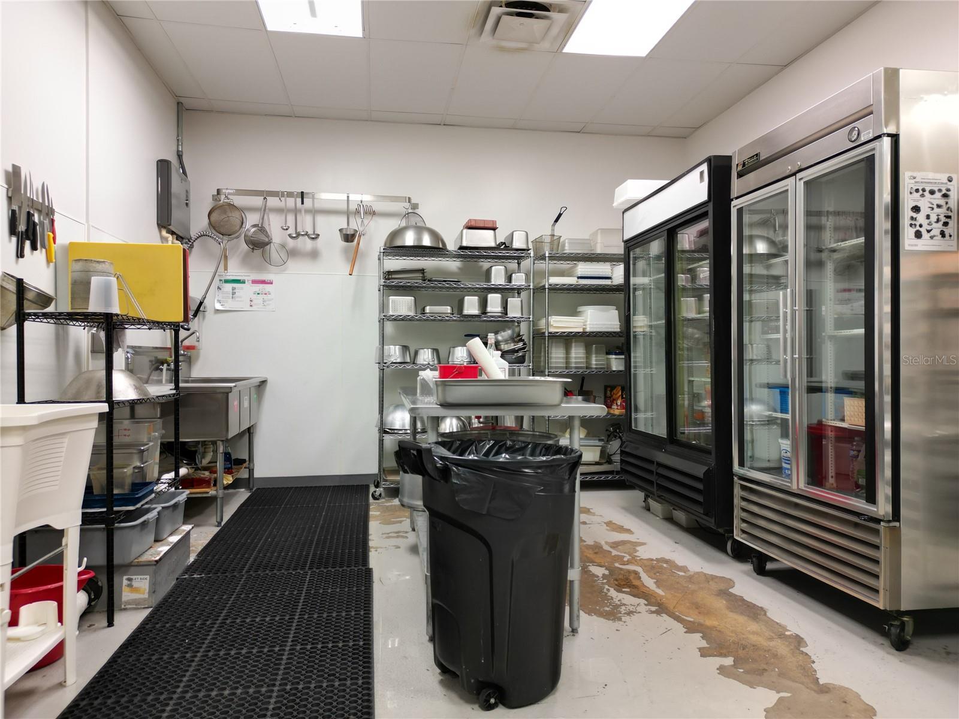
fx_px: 665
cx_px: 480
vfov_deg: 56.8
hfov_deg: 71.6
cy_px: 360
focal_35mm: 24
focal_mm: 6.72
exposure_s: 1/25
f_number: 1.7
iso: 100
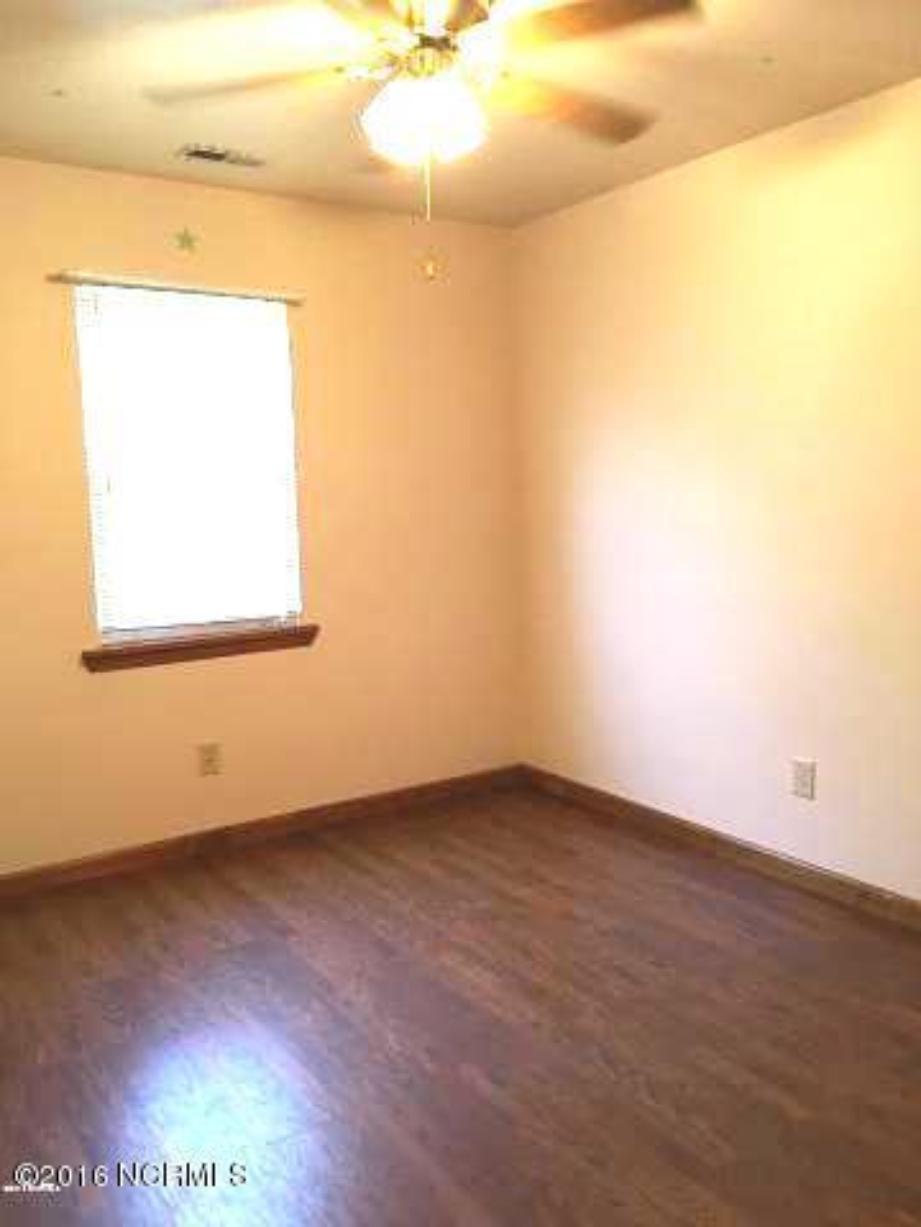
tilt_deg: -6.4
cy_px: 614
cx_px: 460
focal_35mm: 29
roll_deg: +0.6
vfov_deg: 61.7
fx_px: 1029
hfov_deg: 48.2
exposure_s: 1/15
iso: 50
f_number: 2.2
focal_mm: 4.15
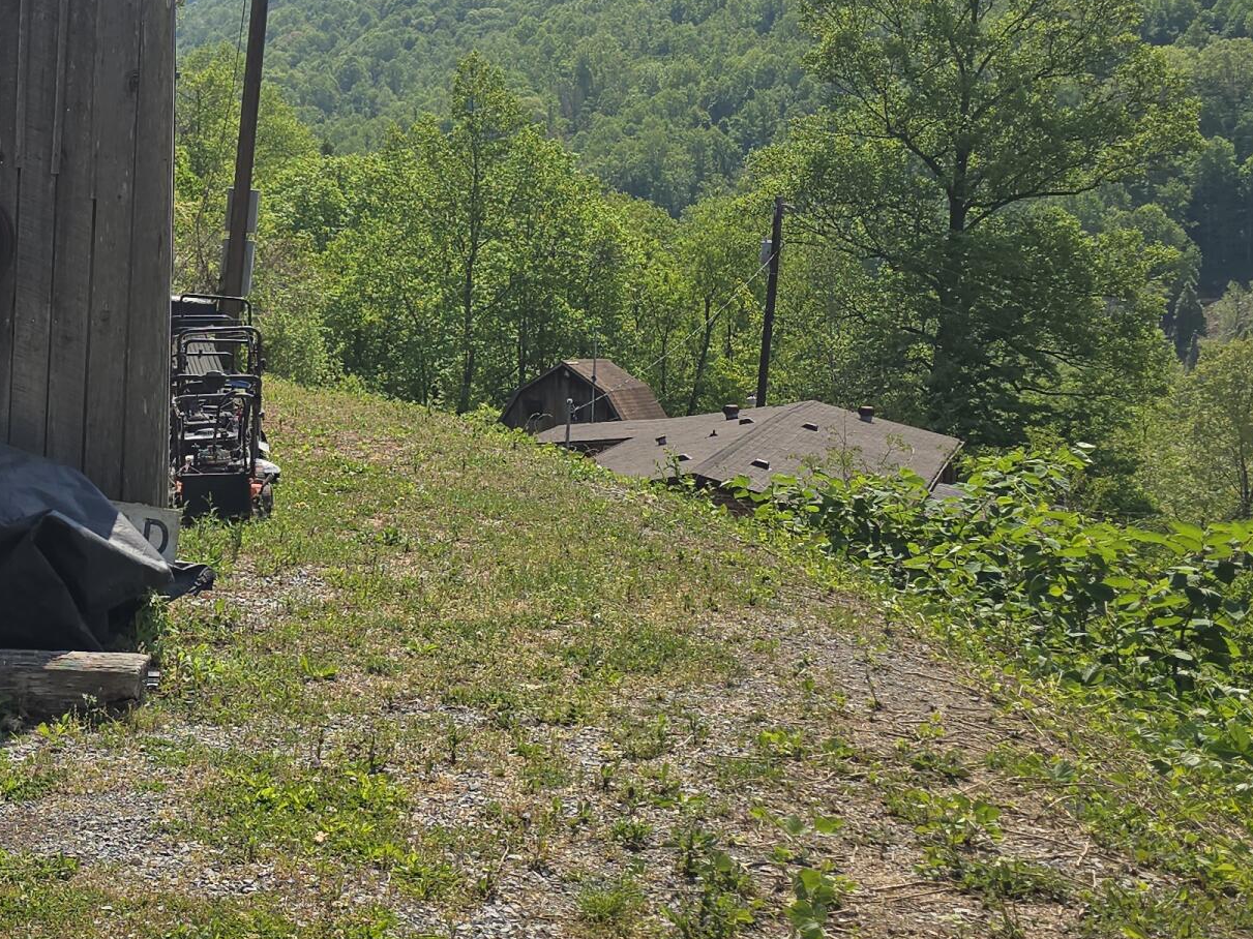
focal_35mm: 57
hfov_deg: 31.7
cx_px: 55
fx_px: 2063
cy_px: 223
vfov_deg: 25.3
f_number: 1.7
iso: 12
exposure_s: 1/880
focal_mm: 6.3
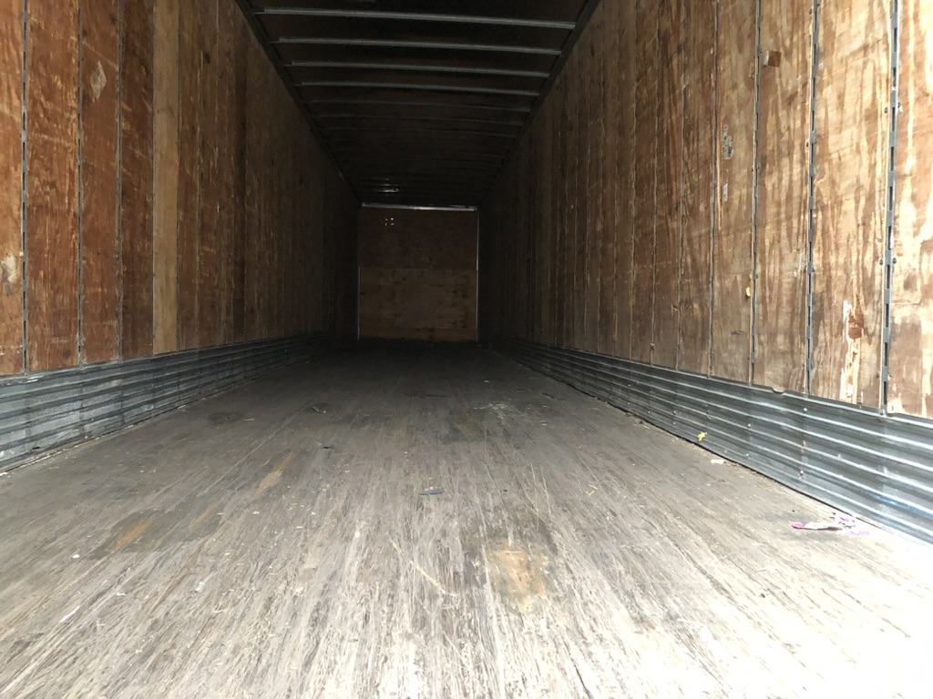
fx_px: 755
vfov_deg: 49.7
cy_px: 350
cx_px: 466
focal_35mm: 28
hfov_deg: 63.4
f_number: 1.8
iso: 100
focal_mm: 3.99
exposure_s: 1/5
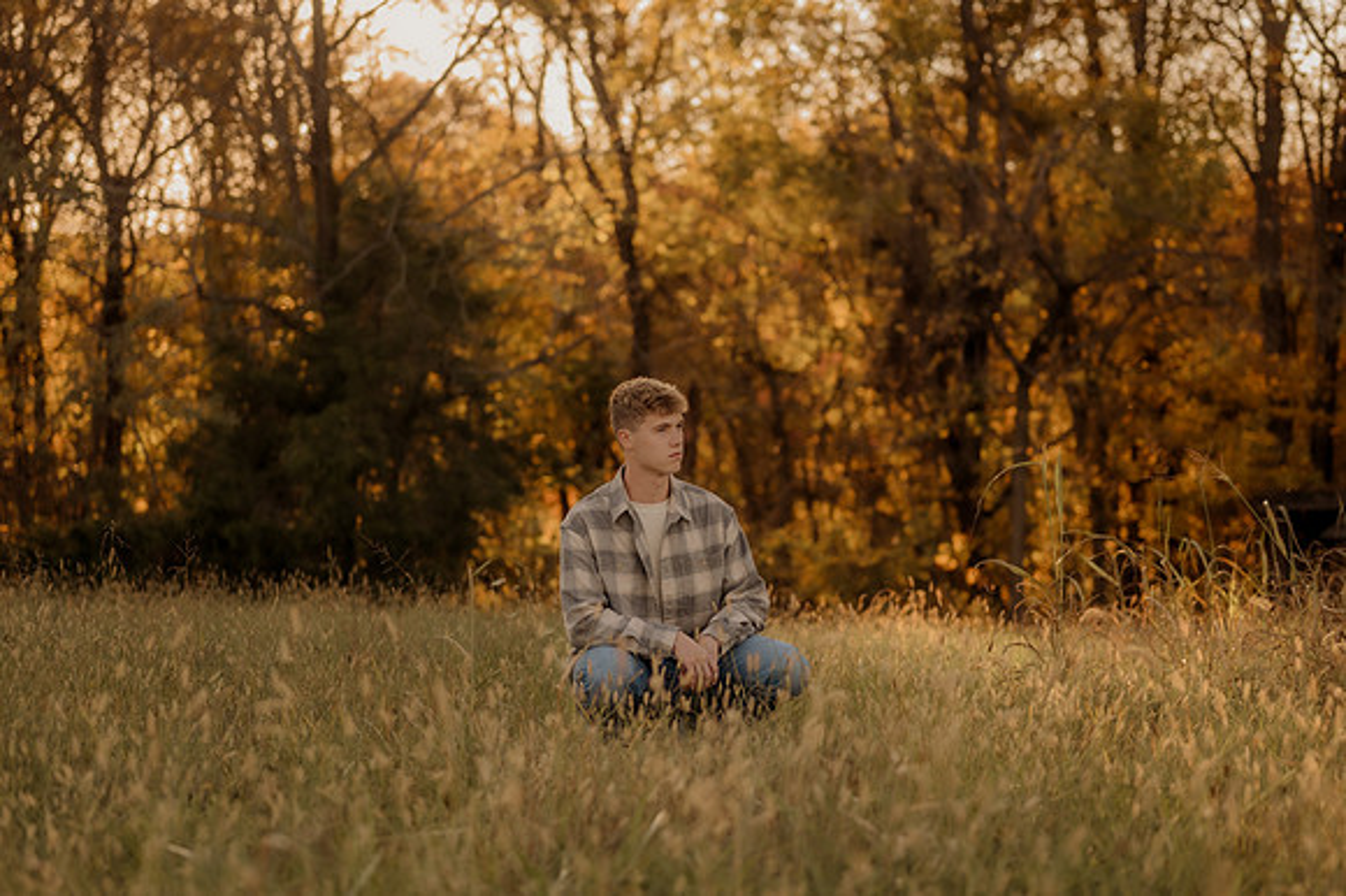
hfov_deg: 27.0
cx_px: 673
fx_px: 2802
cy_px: 448
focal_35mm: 75
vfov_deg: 18.2
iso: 250
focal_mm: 50
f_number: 1.8
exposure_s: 1/1250
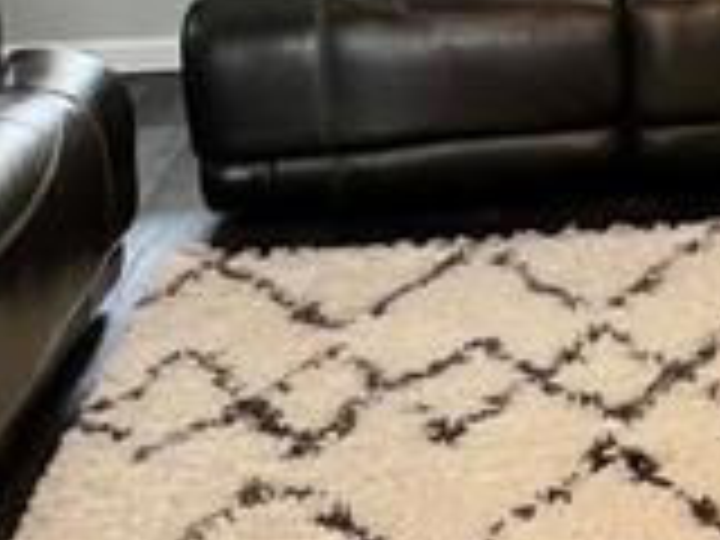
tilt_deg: -6.6
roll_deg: +1.0
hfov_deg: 21.6
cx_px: 896
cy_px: -238
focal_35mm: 83
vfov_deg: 16.4
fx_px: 1726
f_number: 1.8
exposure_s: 1/60
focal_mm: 1.57
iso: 125
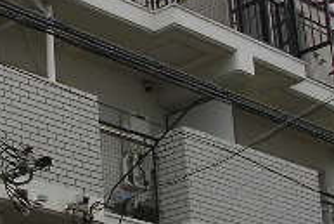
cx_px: 48
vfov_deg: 10.5
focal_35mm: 131
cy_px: 89
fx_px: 1216
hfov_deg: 15.5
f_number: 4.1
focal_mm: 5.8
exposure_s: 1/227
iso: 71
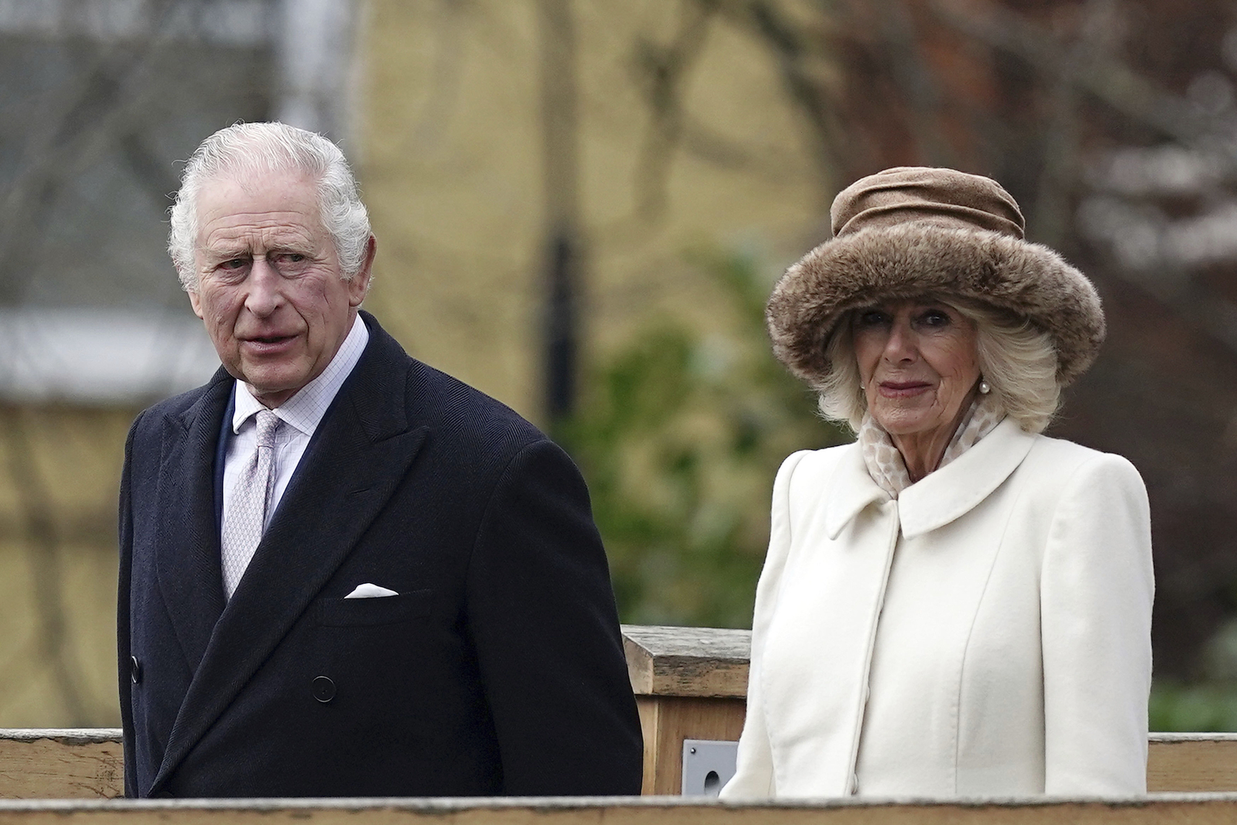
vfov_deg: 3.4
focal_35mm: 400
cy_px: 412
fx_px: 13742
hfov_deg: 5.2
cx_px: 618
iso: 400
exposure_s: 1/2500
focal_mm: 400
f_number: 4
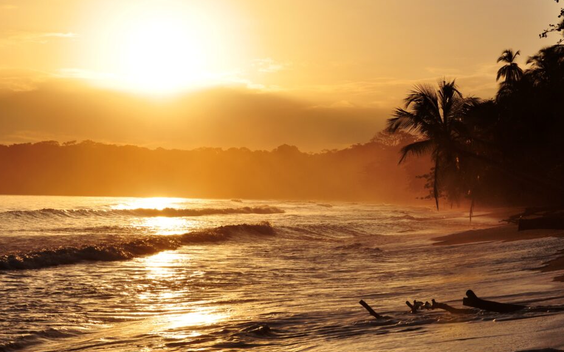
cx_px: 289
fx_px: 1814
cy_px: 173
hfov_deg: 17.7
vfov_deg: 11.1
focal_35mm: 118
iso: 200
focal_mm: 70
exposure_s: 1/1600
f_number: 11
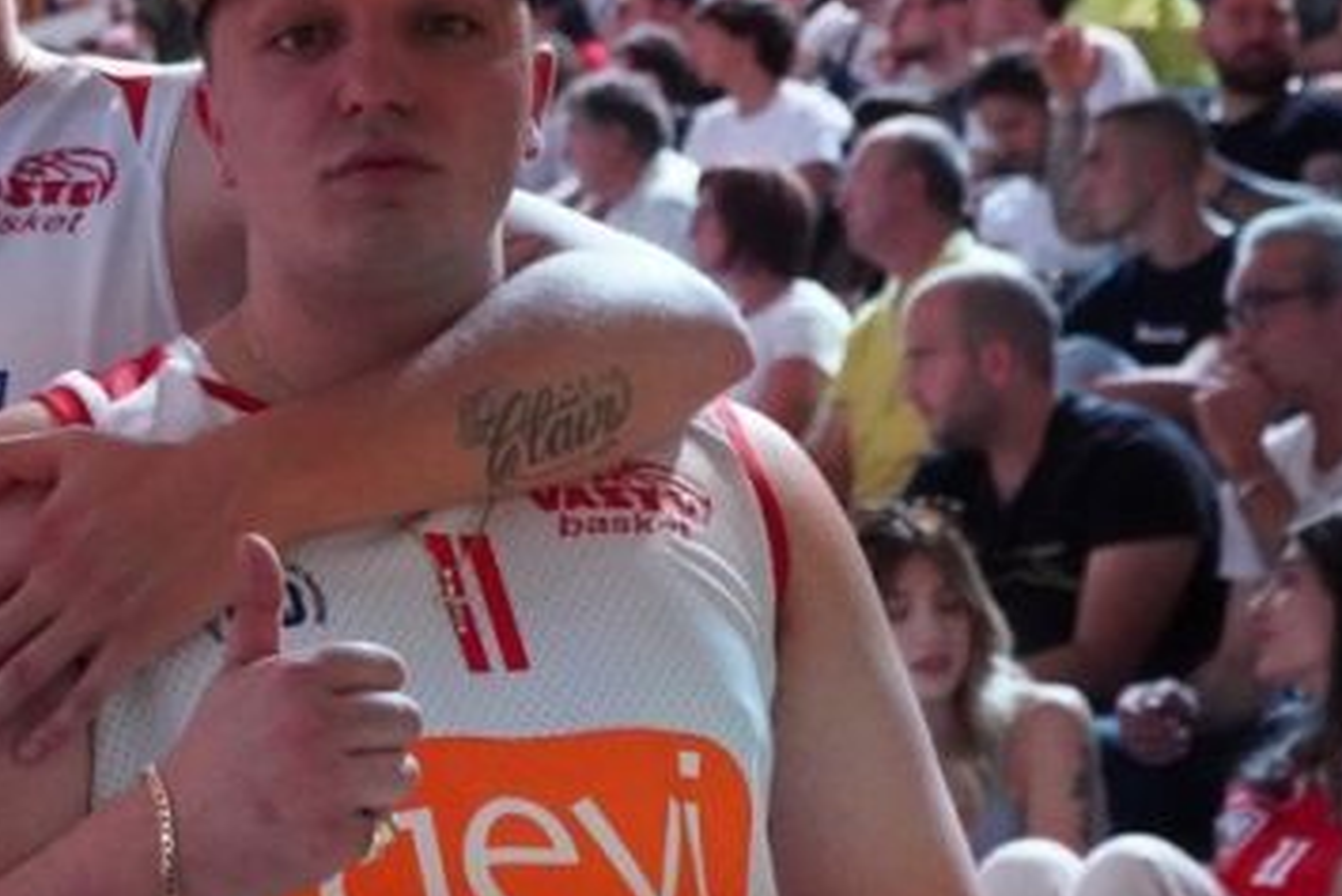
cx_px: 91
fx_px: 3282
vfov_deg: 15.5
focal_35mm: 88
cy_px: 310
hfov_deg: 22.5
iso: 5000
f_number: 4
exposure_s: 1/500
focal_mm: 26
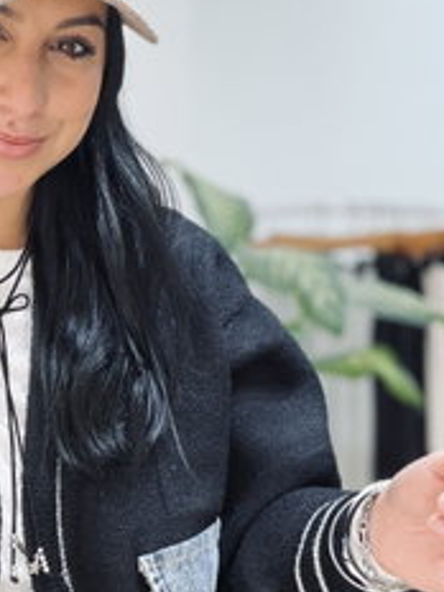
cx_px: 36
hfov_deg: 20.8
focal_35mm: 69
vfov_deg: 27.9
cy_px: 417
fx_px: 1180
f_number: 1.9
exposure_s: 1/50
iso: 100
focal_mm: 2.71
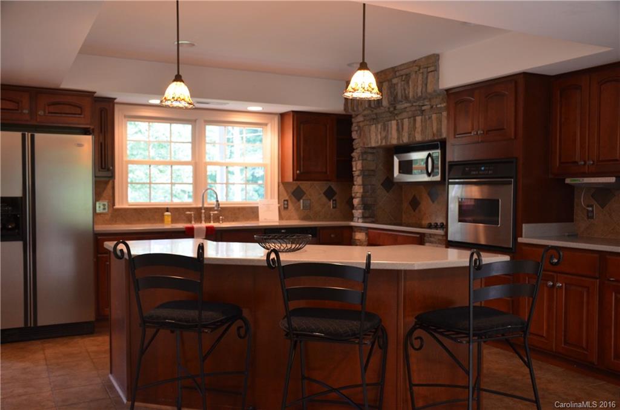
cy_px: 205
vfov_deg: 38.2
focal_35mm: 34
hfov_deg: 55.2
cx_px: 310
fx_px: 593
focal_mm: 23
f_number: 3.8
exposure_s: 1/30
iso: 1000
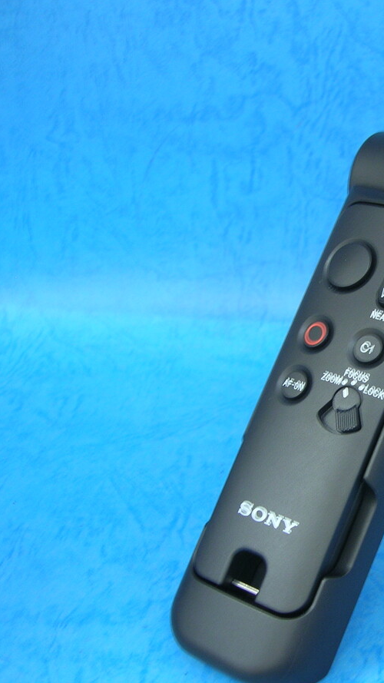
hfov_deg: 22.7
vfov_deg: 41.3
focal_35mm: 50
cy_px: 342
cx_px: 409
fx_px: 905
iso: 50
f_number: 2.9
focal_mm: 5.7
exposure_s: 1/5.4
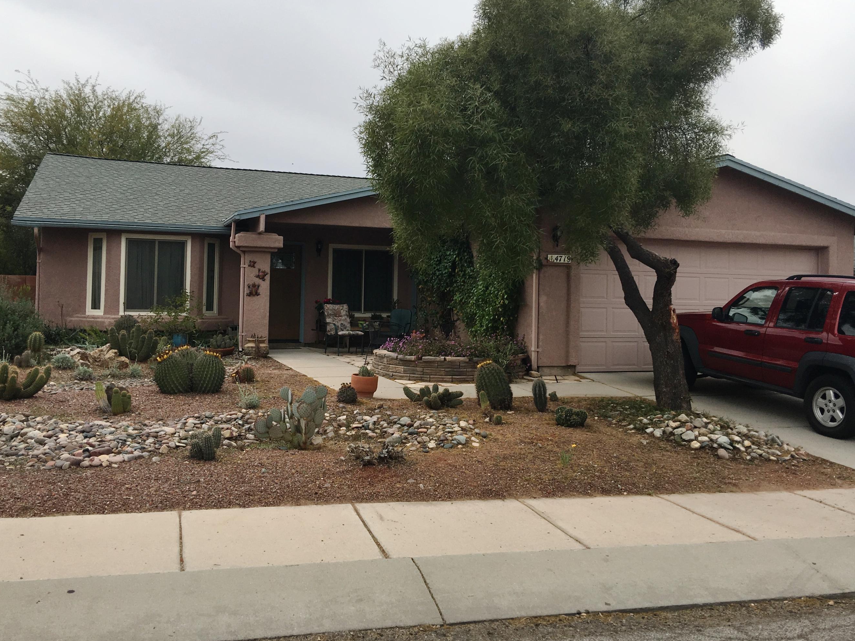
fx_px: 815
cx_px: 428
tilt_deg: +1.3
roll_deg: -1.3
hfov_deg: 55.4
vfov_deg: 42.9
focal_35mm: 33
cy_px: 289
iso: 25
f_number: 2.2
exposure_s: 1/1451
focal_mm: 4.15
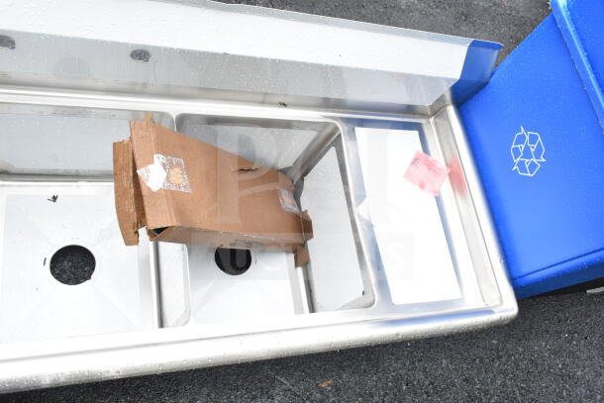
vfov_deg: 41.7
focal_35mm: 32
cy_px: 202
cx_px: 302
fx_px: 529
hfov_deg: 59.5
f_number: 9
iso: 1600
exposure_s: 1/320
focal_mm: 21
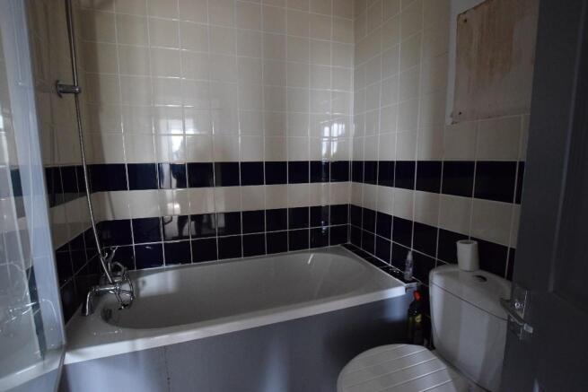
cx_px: 294
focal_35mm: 16
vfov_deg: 72.1
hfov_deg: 95.0
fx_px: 270
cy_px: 196
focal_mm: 11
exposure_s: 1/60
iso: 2500
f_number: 3.5
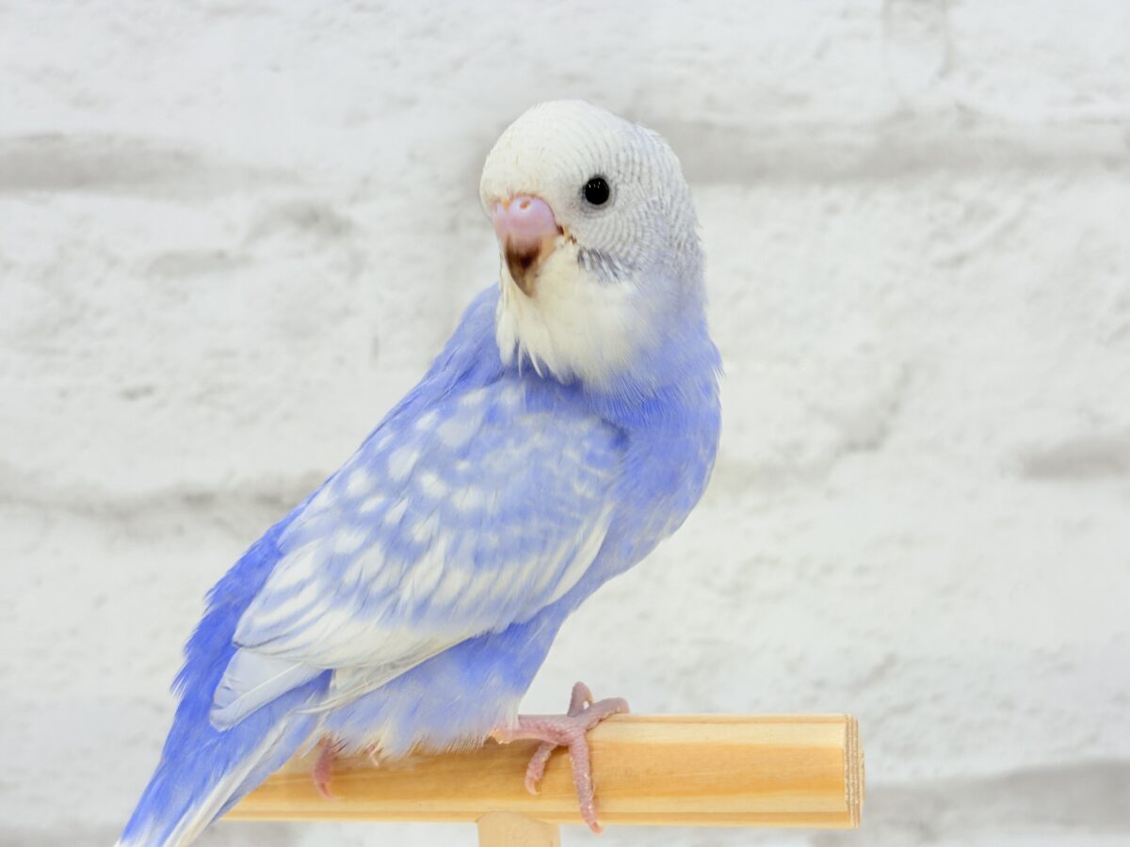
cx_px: 565
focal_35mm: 52
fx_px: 1697
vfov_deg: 28.0
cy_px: 424
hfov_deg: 36.8
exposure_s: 1/50
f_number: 1.6
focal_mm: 5.96
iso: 32
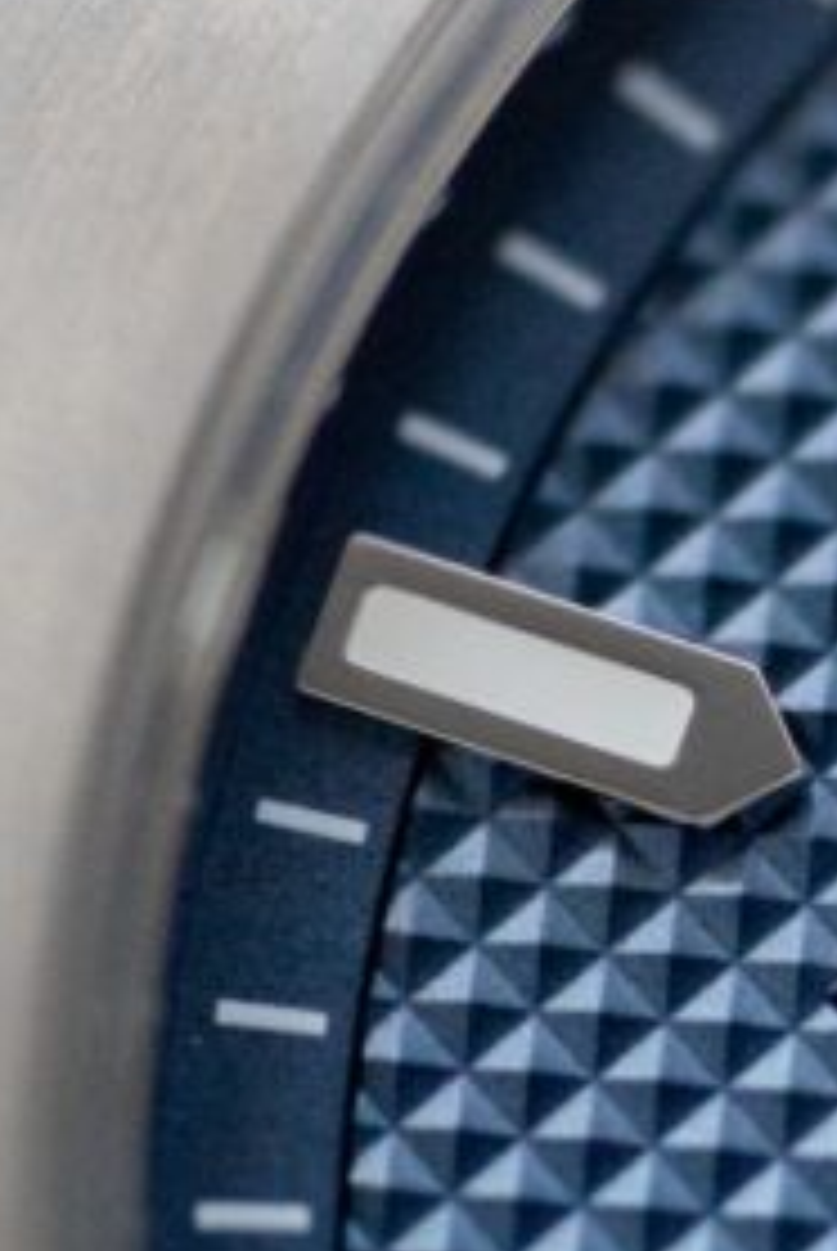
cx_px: 1451
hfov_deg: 4.1
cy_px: 796
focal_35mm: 331
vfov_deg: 6.2
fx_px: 11514
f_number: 2.8
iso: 8000
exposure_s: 1/160
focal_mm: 90
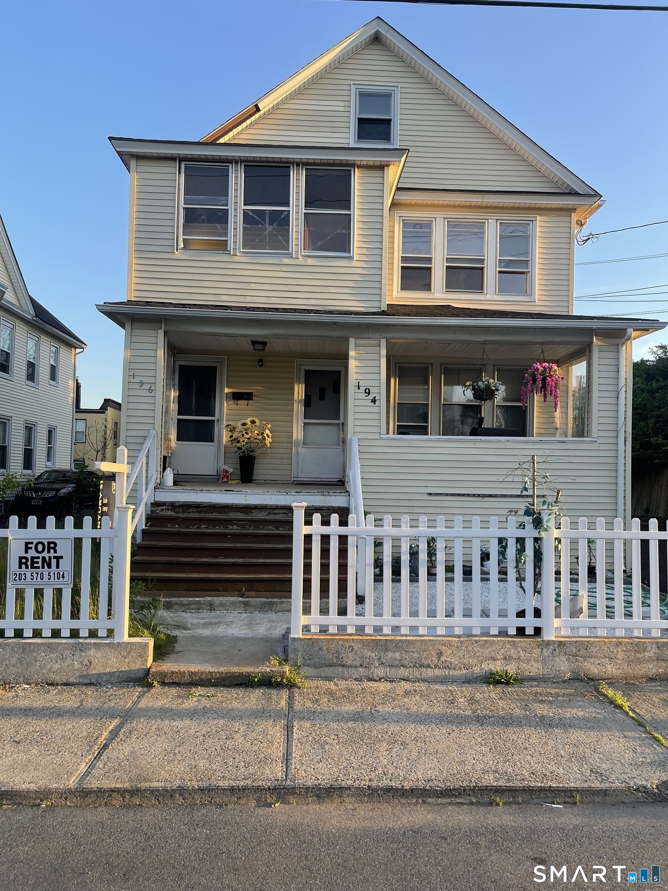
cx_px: 334
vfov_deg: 69.4
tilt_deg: +2.6
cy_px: 446
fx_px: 643
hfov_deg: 54.9
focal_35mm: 25
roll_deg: -0.3
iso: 32
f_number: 1.6
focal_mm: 5.1
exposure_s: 1/455
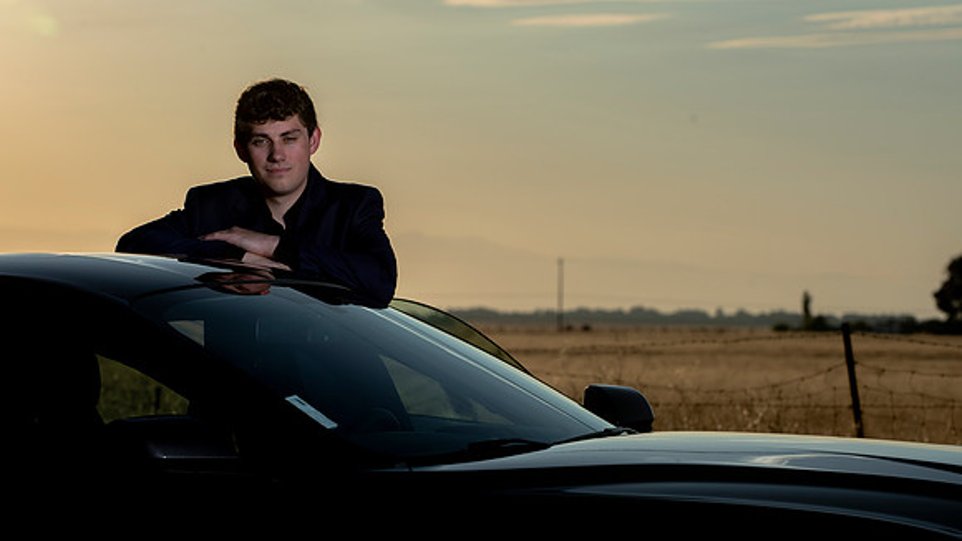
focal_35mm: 167
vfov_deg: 7.3
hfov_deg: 12.9
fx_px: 4248
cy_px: 283
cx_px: 466
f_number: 9
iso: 31
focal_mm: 140
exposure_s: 1/250
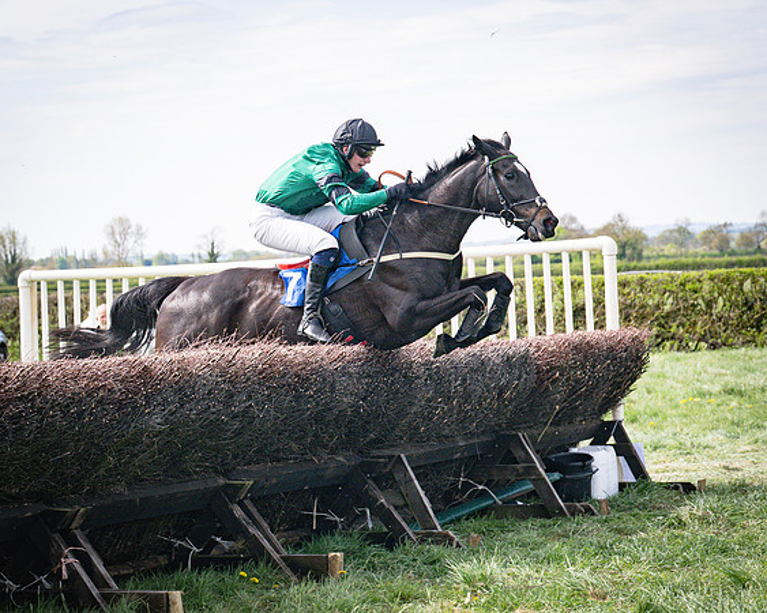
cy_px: 268
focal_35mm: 120
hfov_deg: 16.1
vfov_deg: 12.9
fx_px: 2713
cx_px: 373
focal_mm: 70
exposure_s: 1/2500
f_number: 5
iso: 400
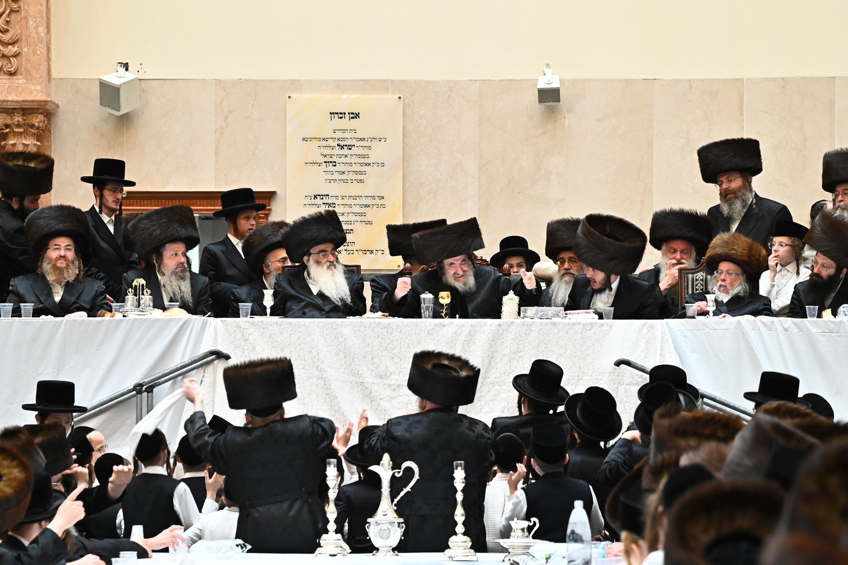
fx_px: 4239
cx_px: 424
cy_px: 282
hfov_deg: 11.4
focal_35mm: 180
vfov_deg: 7.6
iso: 4000
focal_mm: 180
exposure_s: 1/125
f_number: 7.1
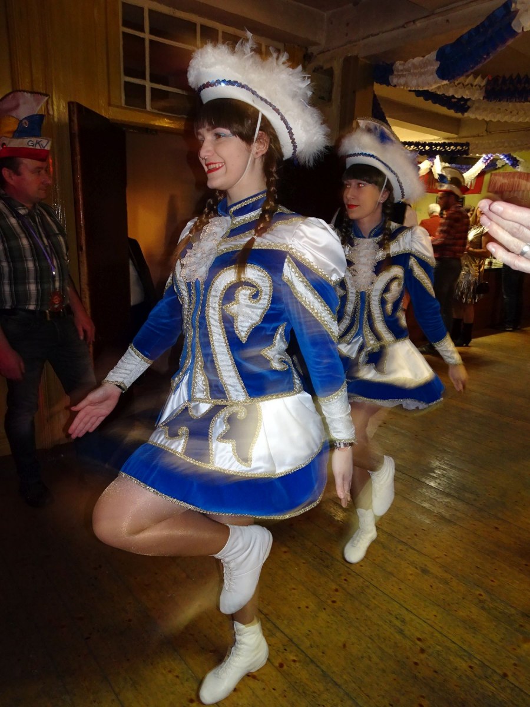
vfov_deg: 71.6
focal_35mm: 24
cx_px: 265
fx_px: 490
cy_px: 354
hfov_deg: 56.8
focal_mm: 4.1
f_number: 3.5
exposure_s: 1/8
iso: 320
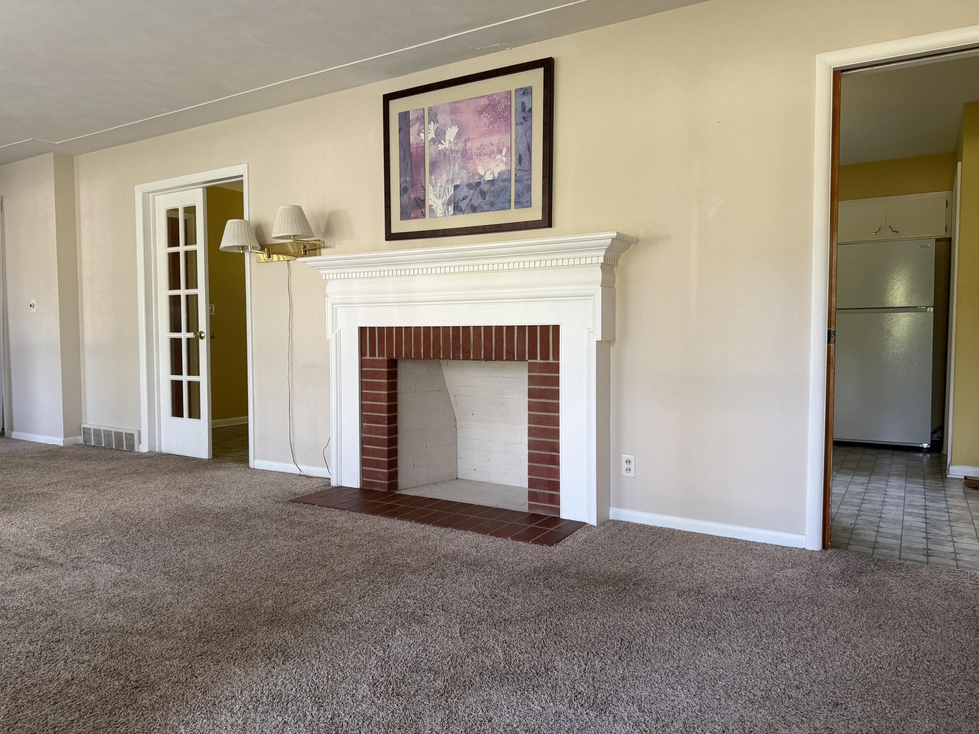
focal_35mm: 24
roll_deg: +0.5
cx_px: 490
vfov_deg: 56.8
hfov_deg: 71.6
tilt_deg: -3.1
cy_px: 367
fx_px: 679
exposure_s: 1/67
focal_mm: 6.76
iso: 200
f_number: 1.78
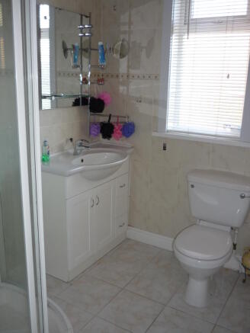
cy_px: 166
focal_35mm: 33
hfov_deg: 43.0
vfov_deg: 55.3
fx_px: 318
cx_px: 125
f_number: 2.8
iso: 100
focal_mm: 5.5
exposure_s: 1/30
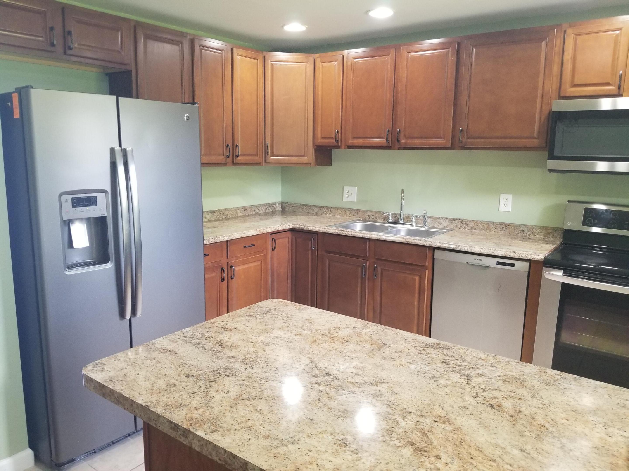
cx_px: 314
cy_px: 236
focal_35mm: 26
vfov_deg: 53.1
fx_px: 472
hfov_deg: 67.3
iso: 160
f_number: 1.7
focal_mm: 4.25
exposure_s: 1/30
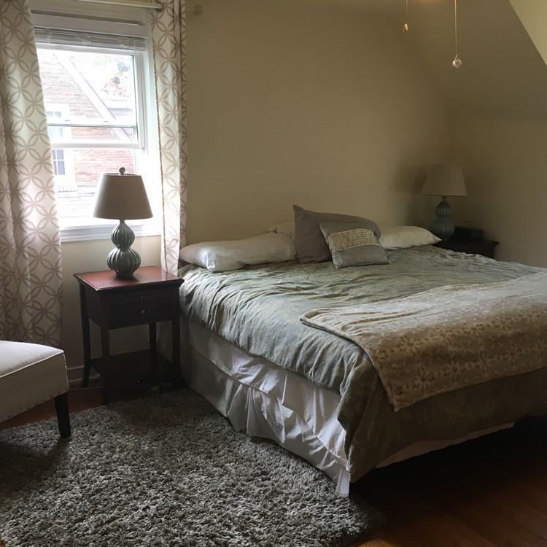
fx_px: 626
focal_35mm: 35
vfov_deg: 47.2
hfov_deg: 47.2
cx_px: 292
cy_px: 279
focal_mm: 4.15
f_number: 2.2
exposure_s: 1/30
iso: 50
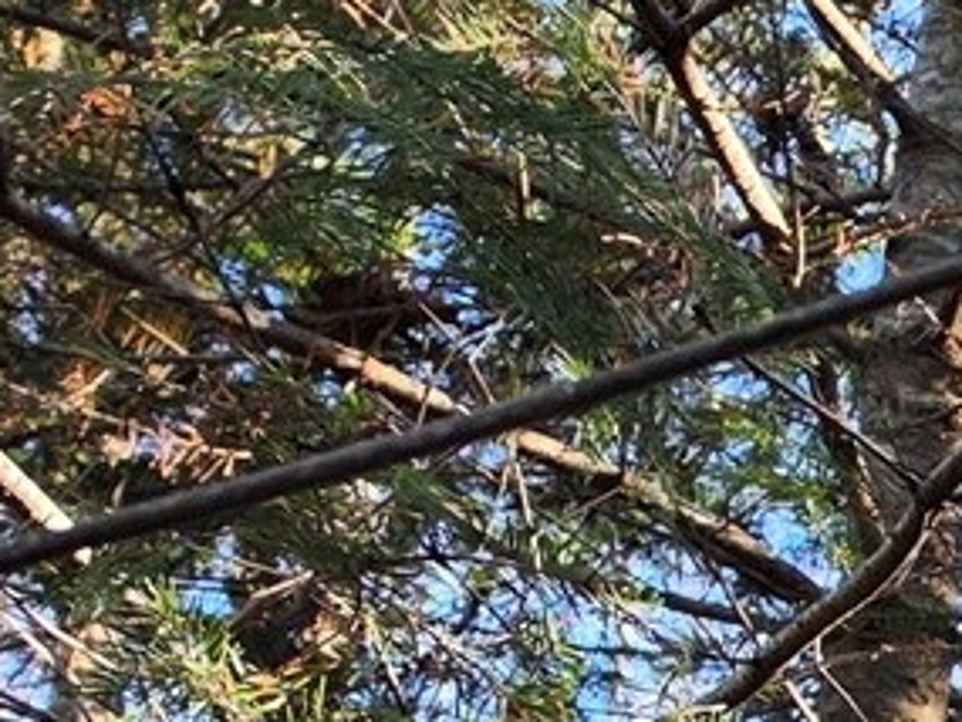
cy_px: 2014
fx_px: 4587
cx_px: 3143
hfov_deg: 9.0
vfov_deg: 8.0
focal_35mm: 165
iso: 32
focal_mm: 6.5
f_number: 1.4
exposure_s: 1/359
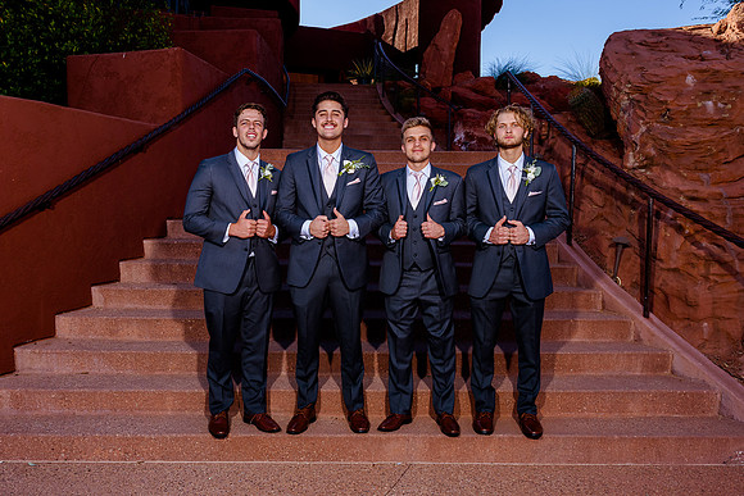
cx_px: 330
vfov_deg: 42.7
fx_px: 634
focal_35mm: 31
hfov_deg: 60.6
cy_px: 239
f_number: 8
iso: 200
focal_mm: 24
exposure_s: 1/160
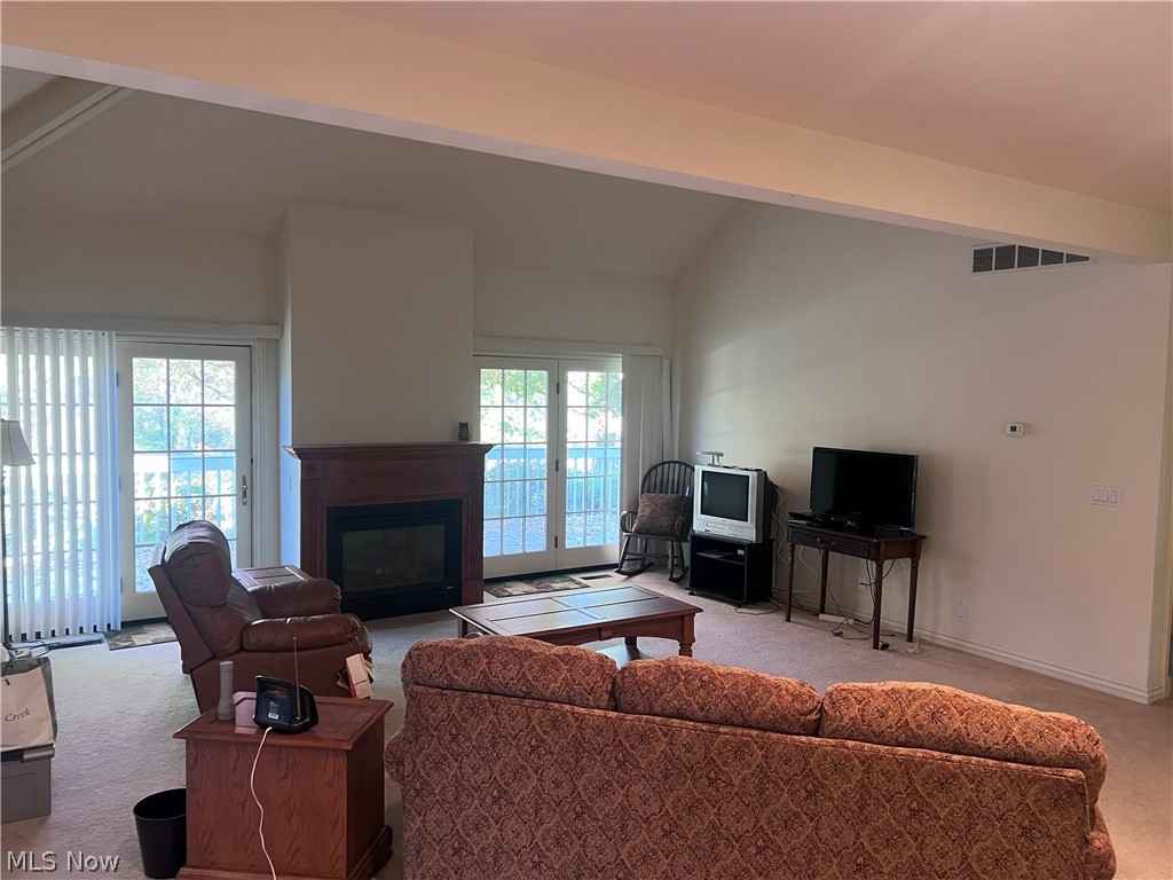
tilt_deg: -4.9
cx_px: 586
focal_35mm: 26
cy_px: 440
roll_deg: -1.3
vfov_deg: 53.1
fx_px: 881
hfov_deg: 67.3
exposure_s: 1/60
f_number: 1.5
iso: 200
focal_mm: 5.7
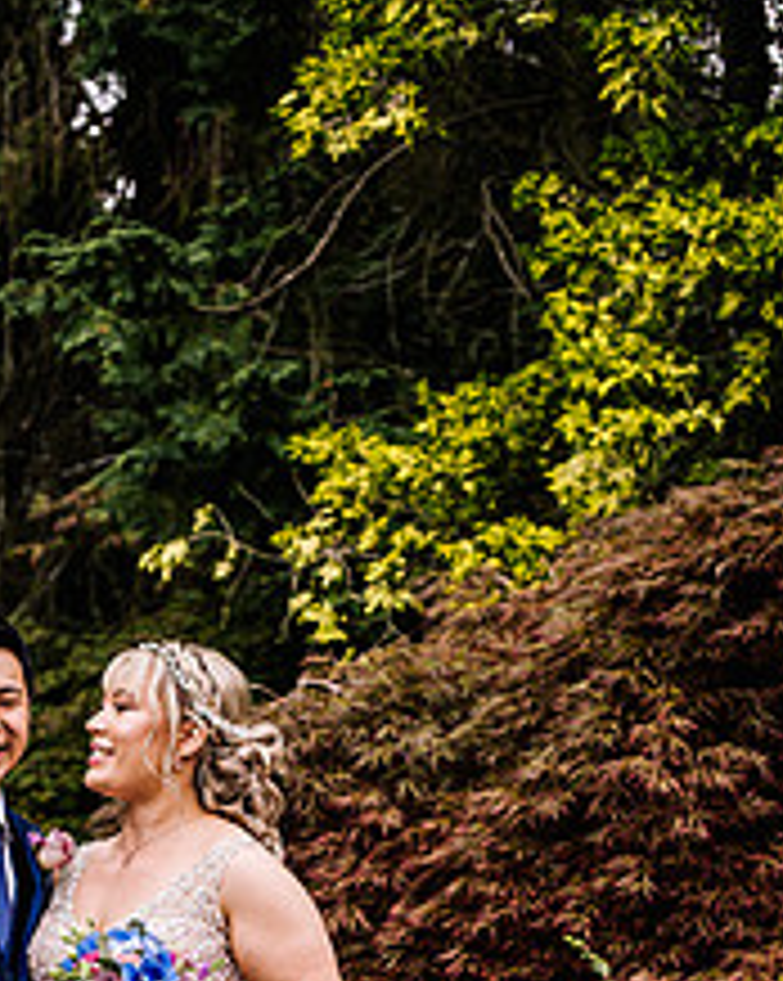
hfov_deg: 15.8
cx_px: 220
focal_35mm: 97
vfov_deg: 19.2
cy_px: 986
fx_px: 2814
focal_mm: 50
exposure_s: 1/500
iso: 200
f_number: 4
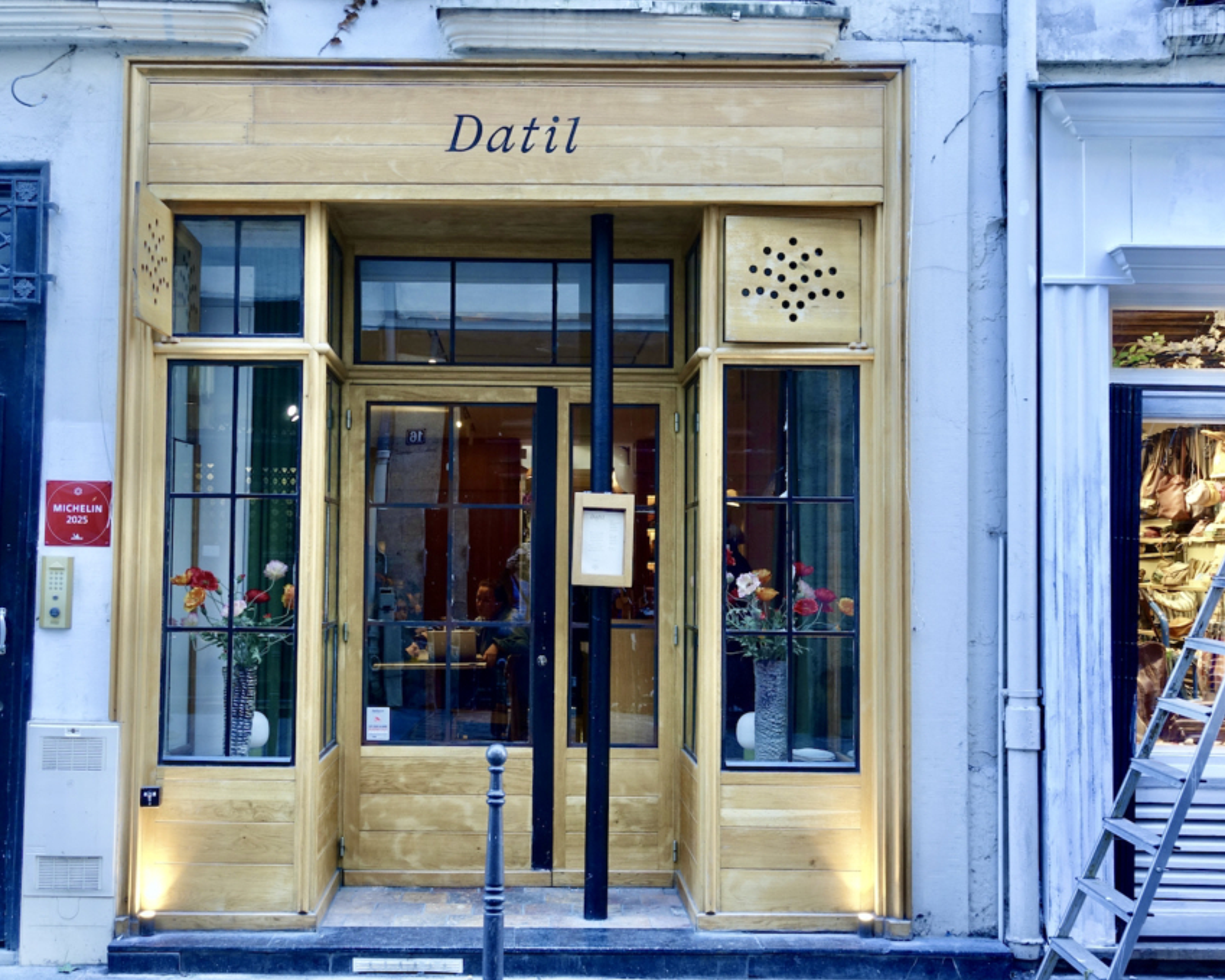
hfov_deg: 44.6
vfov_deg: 36.5
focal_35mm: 41
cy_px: 493
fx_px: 1486
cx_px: 495
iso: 160
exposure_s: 1/40
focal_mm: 13.34
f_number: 2.8
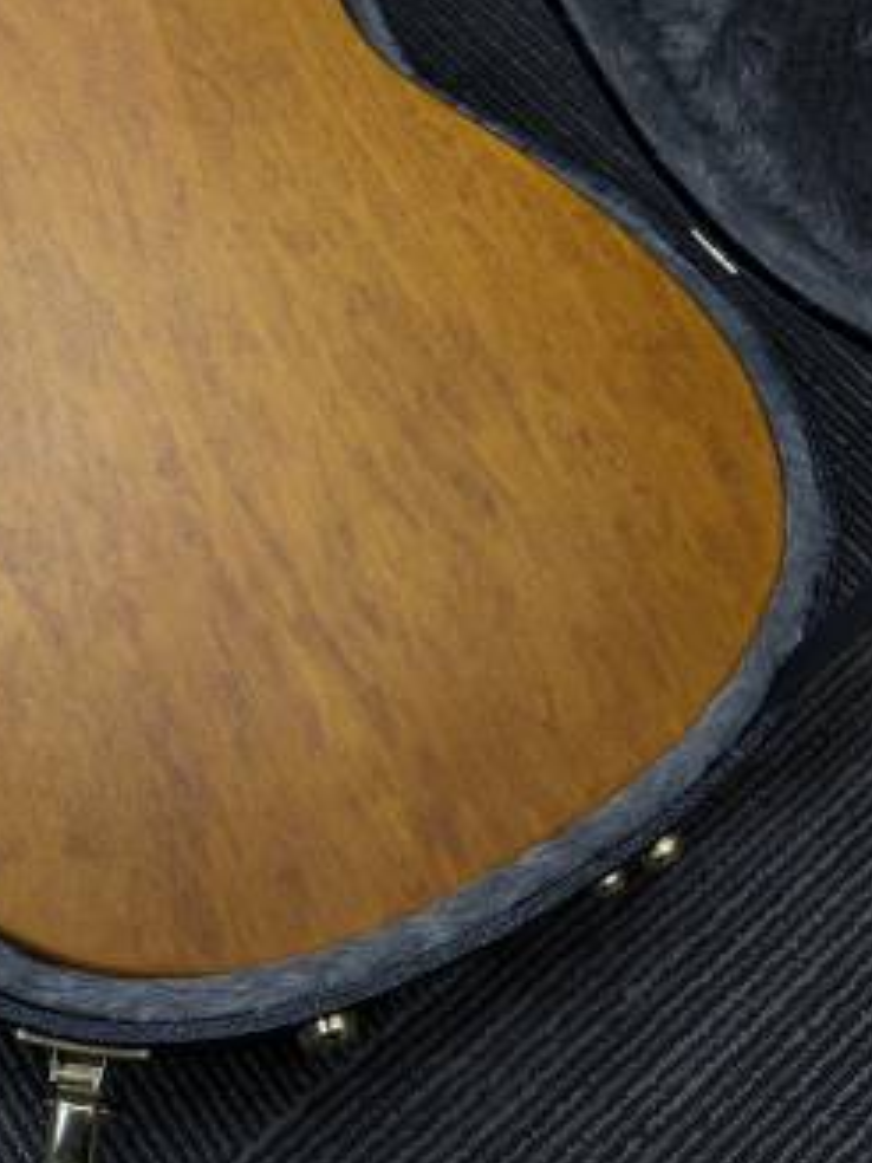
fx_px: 1276
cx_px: 241
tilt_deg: -61.1
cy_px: 344
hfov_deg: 37.0
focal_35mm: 38
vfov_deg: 47.8
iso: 64
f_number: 1.78
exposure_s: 1/192
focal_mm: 6.76
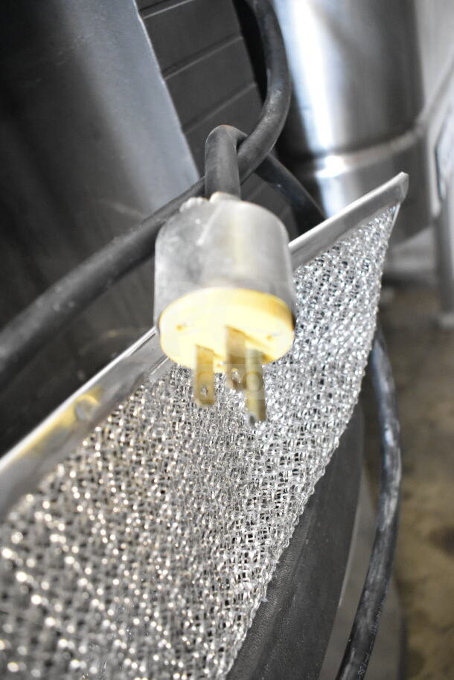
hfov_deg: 43.6
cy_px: 340
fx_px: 567
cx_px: 227
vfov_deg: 61.9
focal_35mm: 30
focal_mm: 20
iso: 4000
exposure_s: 1/30
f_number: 3.8
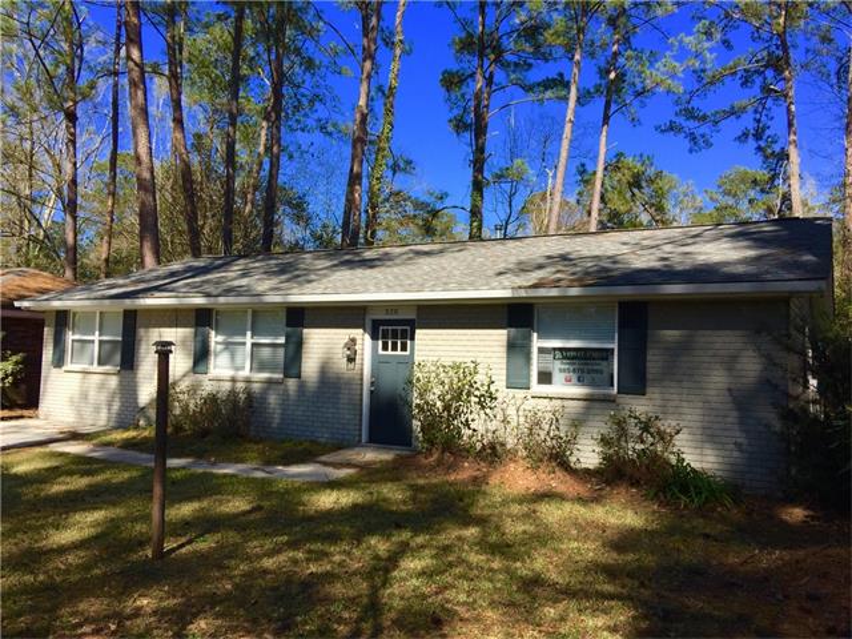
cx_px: 426
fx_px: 714
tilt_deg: +2.9
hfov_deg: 61.7
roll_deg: -2.9
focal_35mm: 29
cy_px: 320
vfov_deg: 48.2
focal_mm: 4.15
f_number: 2.2
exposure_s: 1/1099
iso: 32
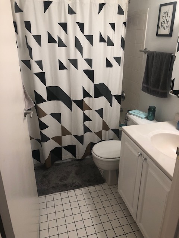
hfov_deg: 49.7
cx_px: 90
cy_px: 119
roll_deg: +2.1
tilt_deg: -25.7
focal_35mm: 28
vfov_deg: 63.4
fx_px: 193
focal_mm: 4
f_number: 1.8
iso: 25
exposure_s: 1/30
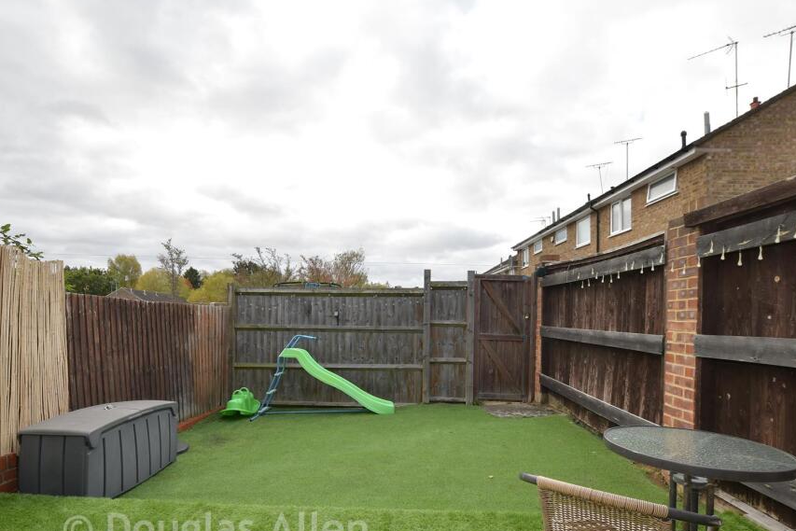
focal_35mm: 18
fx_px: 398
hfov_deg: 89.9
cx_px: 373
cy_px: 310
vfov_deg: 66.9
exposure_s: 1/125
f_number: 8
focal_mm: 10
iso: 200
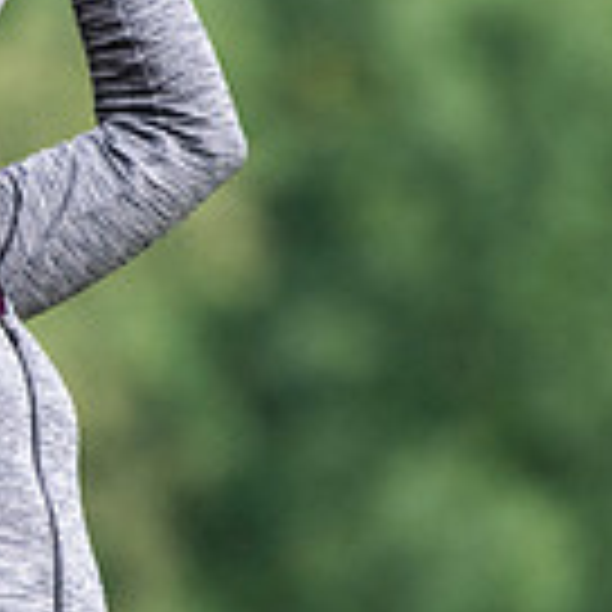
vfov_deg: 0.9
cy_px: 263
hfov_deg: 0.9
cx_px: -576
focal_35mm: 1902
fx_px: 38044
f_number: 5.6
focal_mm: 350
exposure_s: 1/1000
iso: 1250
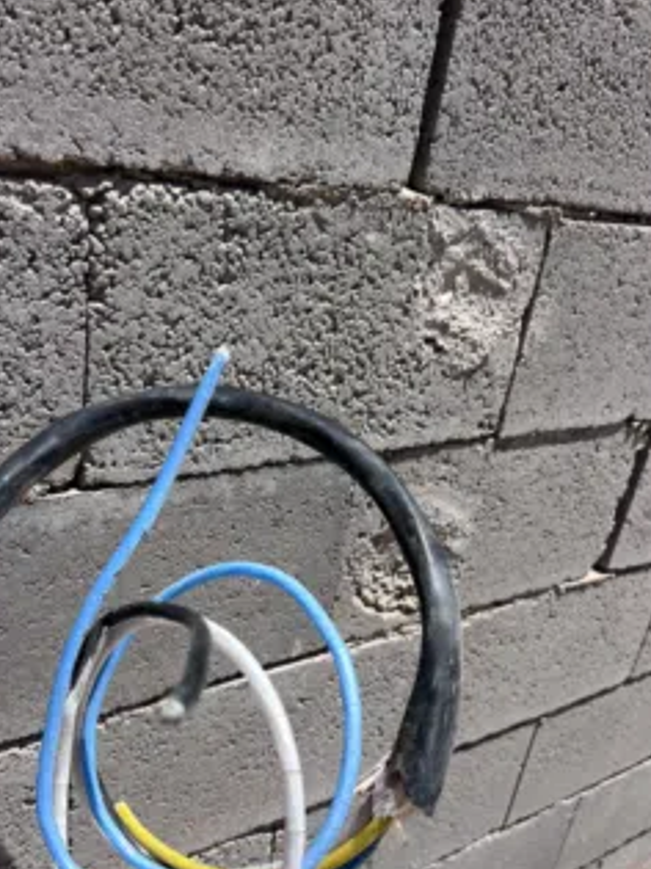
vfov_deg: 55.1
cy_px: 508
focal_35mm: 33
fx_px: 828
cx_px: 312
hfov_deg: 42.9
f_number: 1.5
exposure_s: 1/4630
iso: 50
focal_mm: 5.7
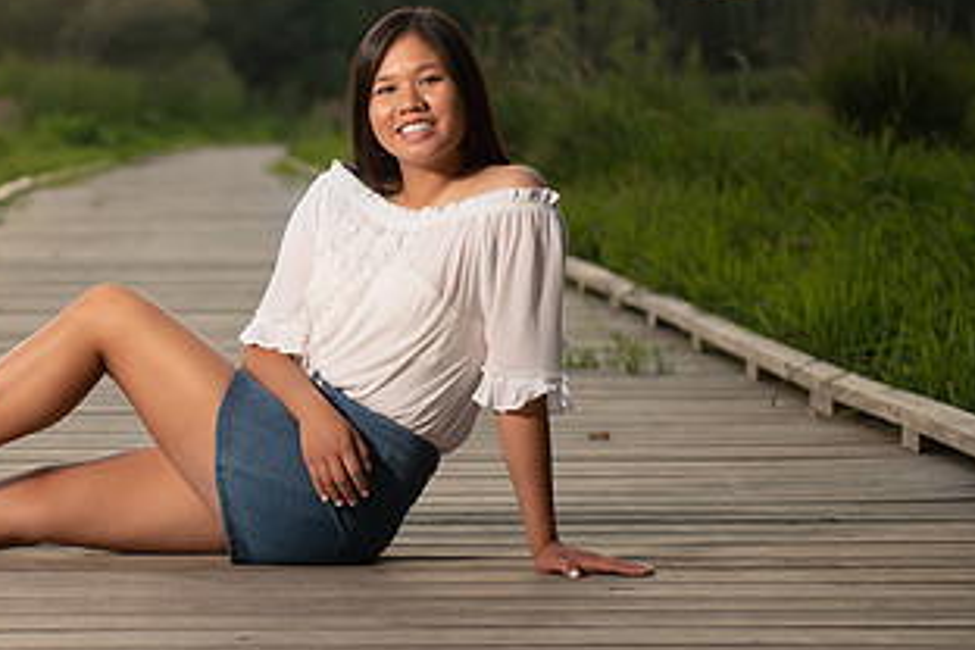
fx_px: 3521
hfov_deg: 15.6
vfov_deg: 10.5
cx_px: 116
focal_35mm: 130
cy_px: 211
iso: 100
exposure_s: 1/250
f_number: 3.2
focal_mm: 70
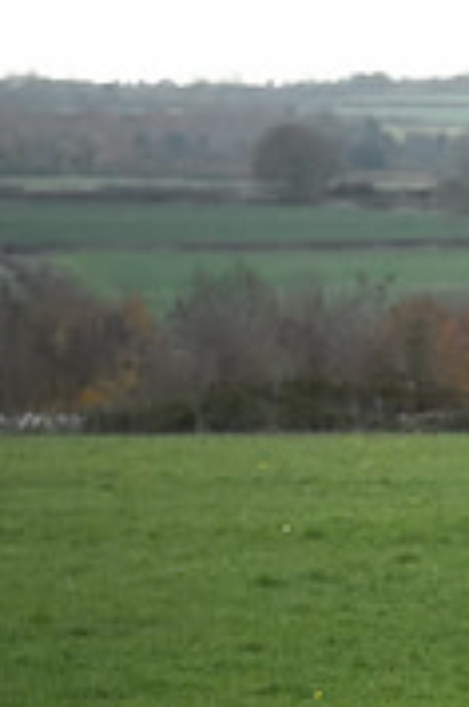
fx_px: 12810
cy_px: 290
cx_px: 1145
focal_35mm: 653
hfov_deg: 2.1
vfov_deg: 3.2
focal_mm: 200
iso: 4500
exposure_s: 1/1000
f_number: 5
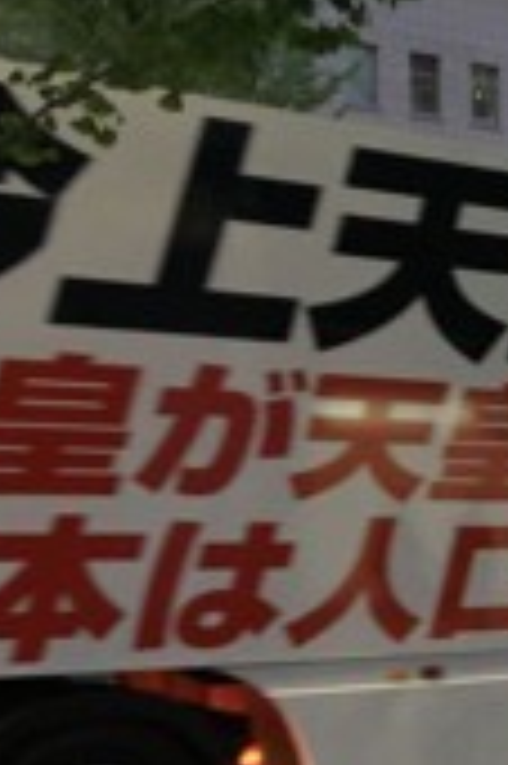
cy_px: 504
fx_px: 1697
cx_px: 796
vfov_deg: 25.3
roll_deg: +0.8
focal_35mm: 80
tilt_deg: +3.0
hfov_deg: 15.5
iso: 125
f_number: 2.2
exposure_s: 1/30
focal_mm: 4.15
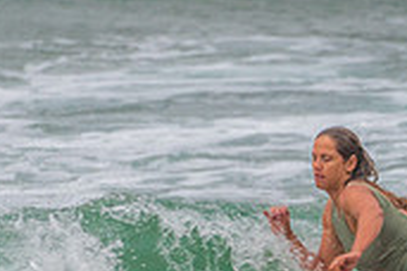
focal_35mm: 2073
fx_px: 23435
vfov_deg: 0.7
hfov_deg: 1.0
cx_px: 352
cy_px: 346
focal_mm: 500
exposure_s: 1/320
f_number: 5.6
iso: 360
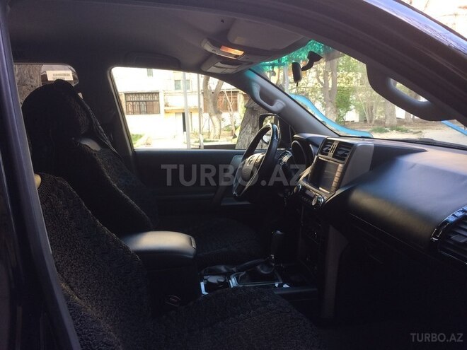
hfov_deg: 61.7
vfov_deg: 48.2
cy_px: 175
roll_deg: +2.2
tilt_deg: -12.1
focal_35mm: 29
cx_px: 234
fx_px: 391
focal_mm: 4.15
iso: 32
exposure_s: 1/33
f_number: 2.2
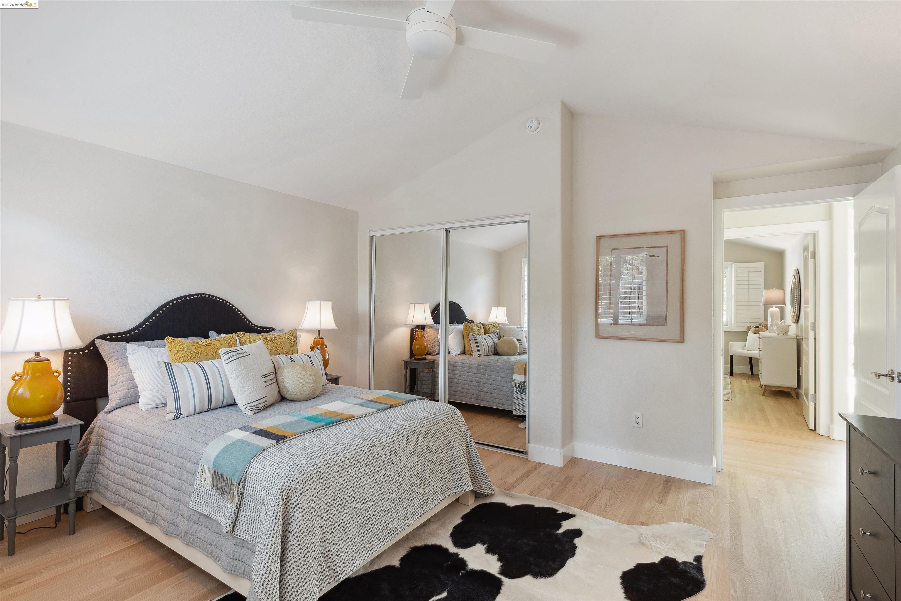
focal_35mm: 16
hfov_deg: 96.7
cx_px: 450
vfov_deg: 73.7
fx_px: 400
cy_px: 300
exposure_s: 1/2
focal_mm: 16
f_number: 11
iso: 200
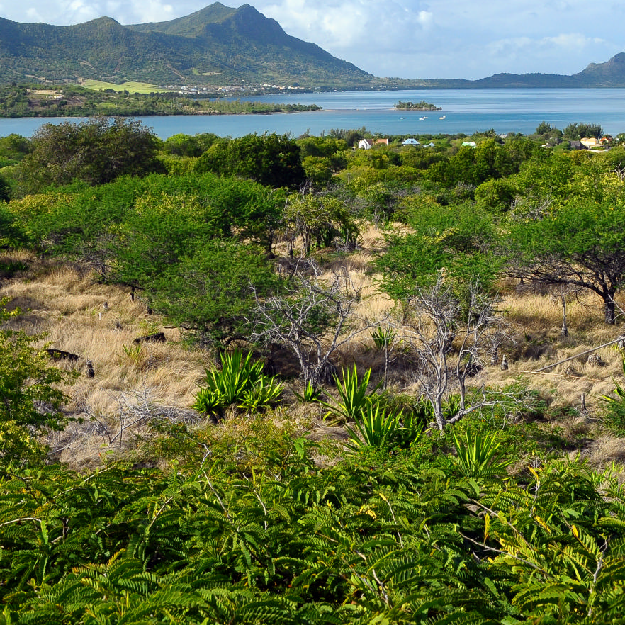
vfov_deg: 28.0
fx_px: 1246
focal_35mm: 61
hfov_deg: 28.1
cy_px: 205
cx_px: 267
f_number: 11
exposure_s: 1/60
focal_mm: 22
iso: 200
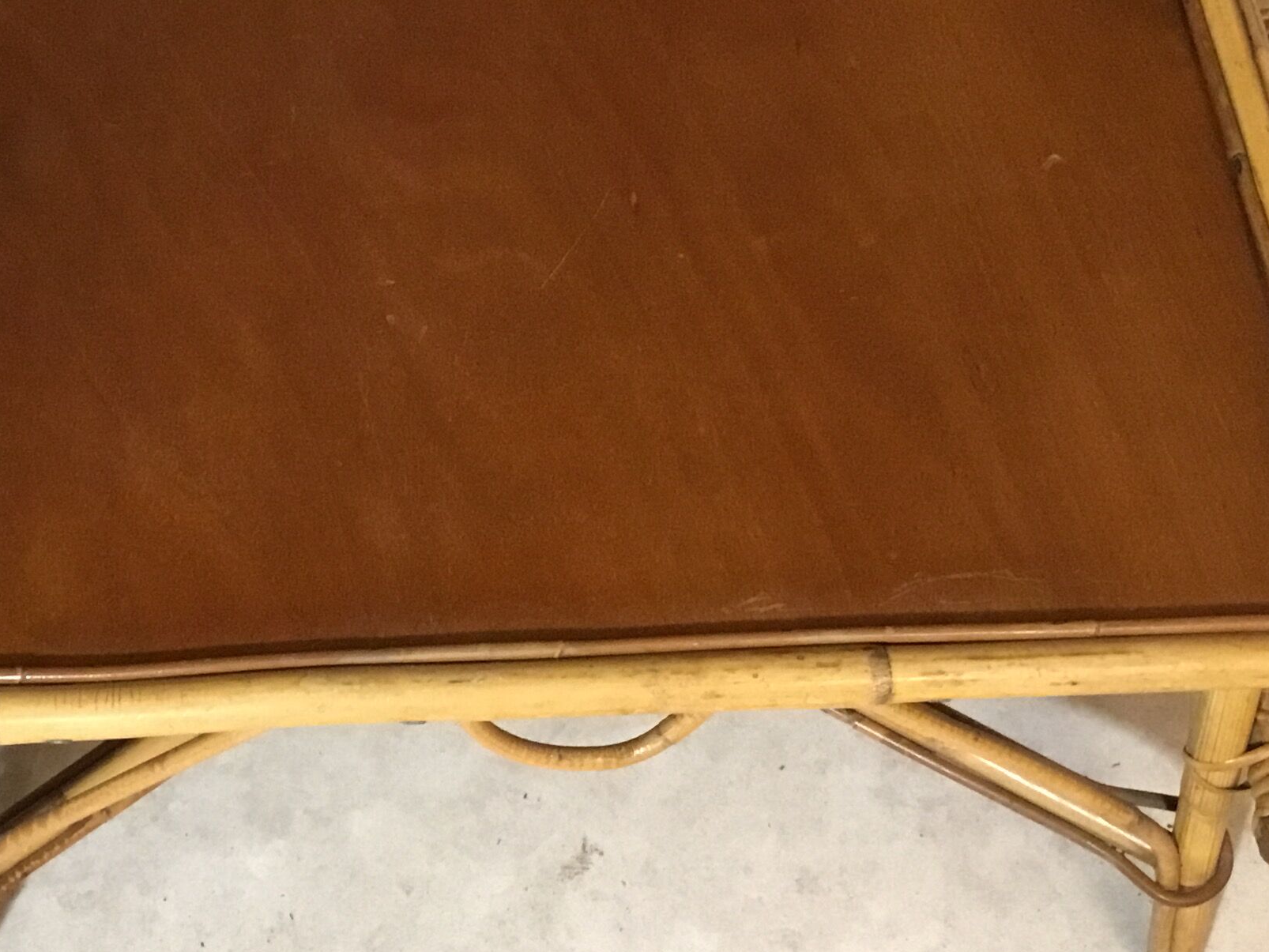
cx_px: 414
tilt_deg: -55.1
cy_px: 386
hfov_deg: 30.5
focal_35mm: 63
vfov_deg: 23.3
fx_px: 2310
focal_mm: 3.3
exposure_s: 1/17
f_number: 2.4
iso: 250
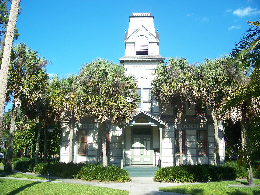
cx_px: 130
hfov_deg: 50.1
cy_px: 98
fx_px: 278
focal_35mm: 37
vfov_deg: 38.7
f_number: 2.8
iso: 64
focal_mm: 7.8
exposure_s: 1/500
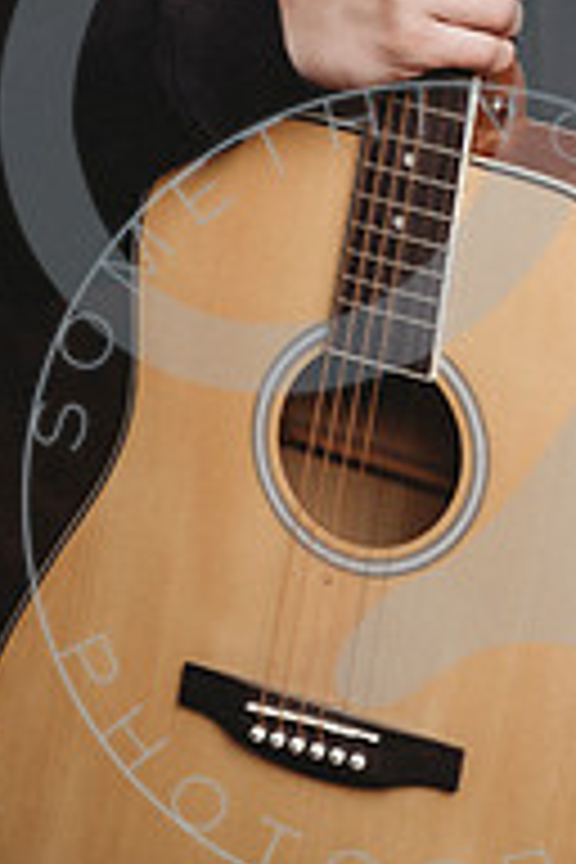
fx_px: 3264
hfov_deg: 10.0
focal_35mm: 136
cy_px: 158
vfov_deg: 15.0
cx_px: 644
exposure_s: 1/160
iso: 100
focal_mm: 58
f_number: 2.8
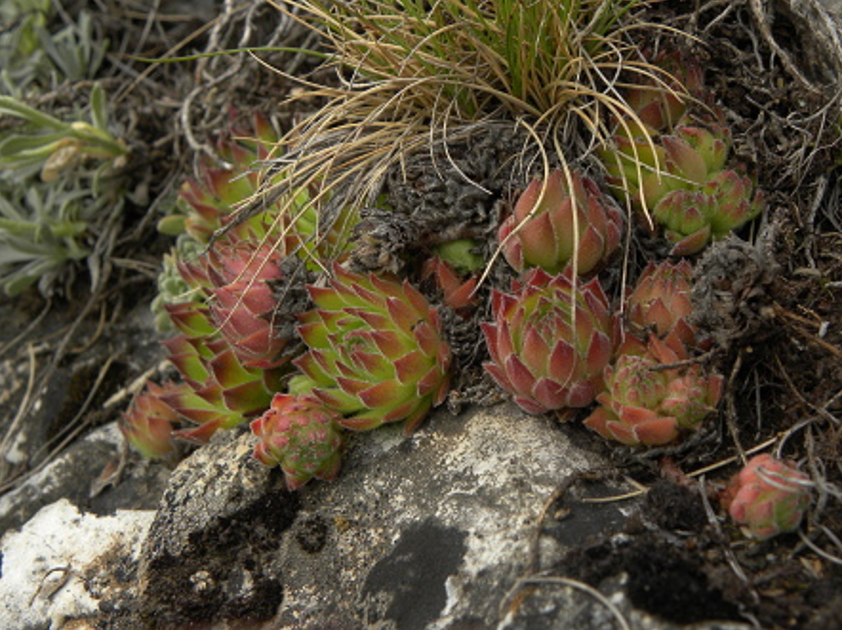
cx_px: 455
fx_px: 1216
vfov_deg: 29.1
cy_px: 299
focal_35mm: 50
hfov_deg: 38.2
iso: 64
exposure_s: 1/200
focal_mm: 8.2
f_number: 4
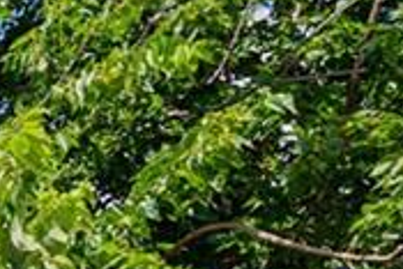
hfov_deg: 12.2
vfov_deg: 10.1
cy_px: 610
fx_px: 1350
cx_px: -649
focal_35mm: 121
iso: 1000
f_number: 5.6
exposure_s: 1/2000
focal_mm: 20.6
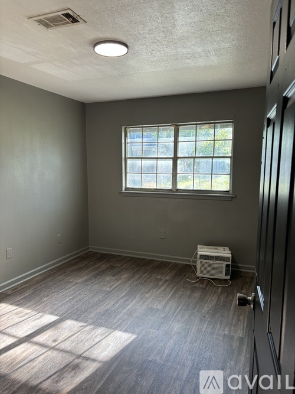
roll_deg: -1.4
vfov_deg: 67.3
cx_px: 148
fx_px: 296
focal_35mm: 26
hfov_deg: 53.0
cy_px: 197
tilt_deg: -7.1
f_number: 1.6
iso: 64
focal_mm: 5.96
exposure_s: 1/121
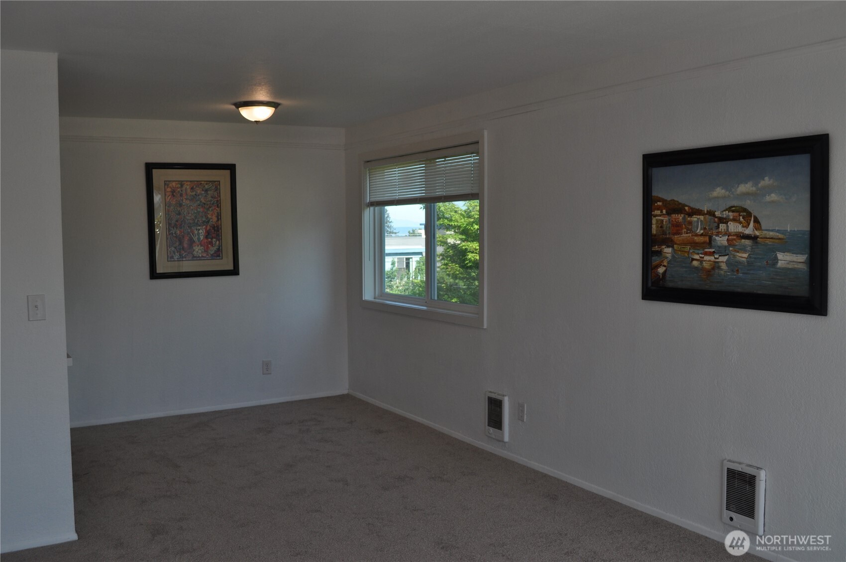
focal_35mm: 36
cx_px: 423
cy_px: 281
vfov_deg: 36.8
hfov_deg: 53.2
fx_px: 845
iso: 200
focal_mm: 24
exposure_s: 1/160
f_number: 6.3
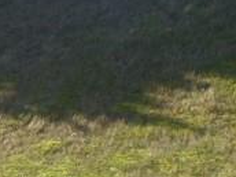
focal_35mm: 130
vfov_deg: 11.2
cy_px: -29
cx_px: -158
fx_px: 886
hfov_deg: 13.9
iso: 80
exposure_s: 1/200
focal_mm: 6.3
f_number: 4.5
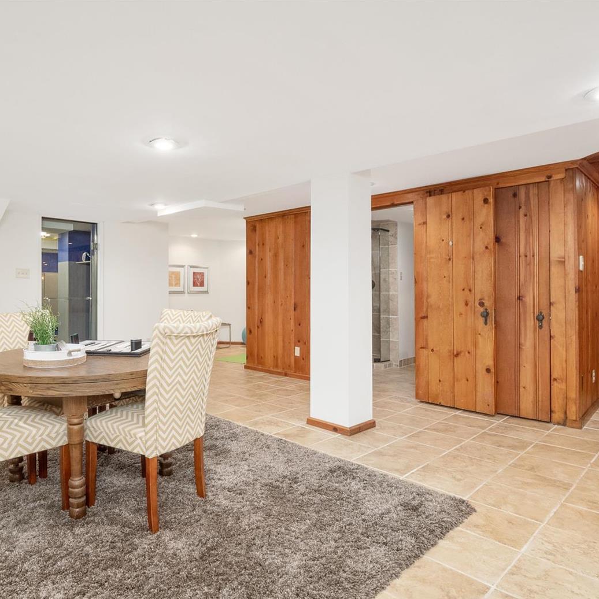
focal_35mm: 21
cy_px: 306
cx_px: 194
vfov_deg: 72.1
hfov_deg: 69.8
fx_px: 411
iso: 1600
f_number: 8
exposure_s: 1/2.5
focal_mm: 8
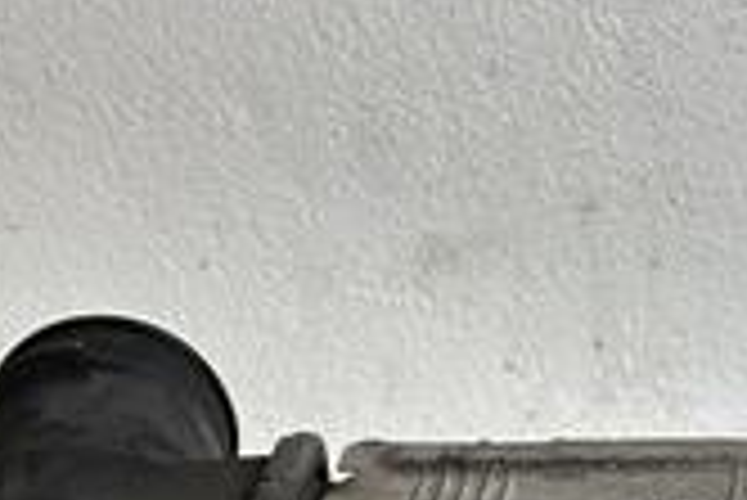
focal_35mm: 192
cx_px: 1120
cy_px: 883
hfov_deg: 10.3
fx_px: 3987
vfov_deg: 7.0
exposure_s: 1/100
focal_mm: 6.86
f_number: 1.78
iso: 160
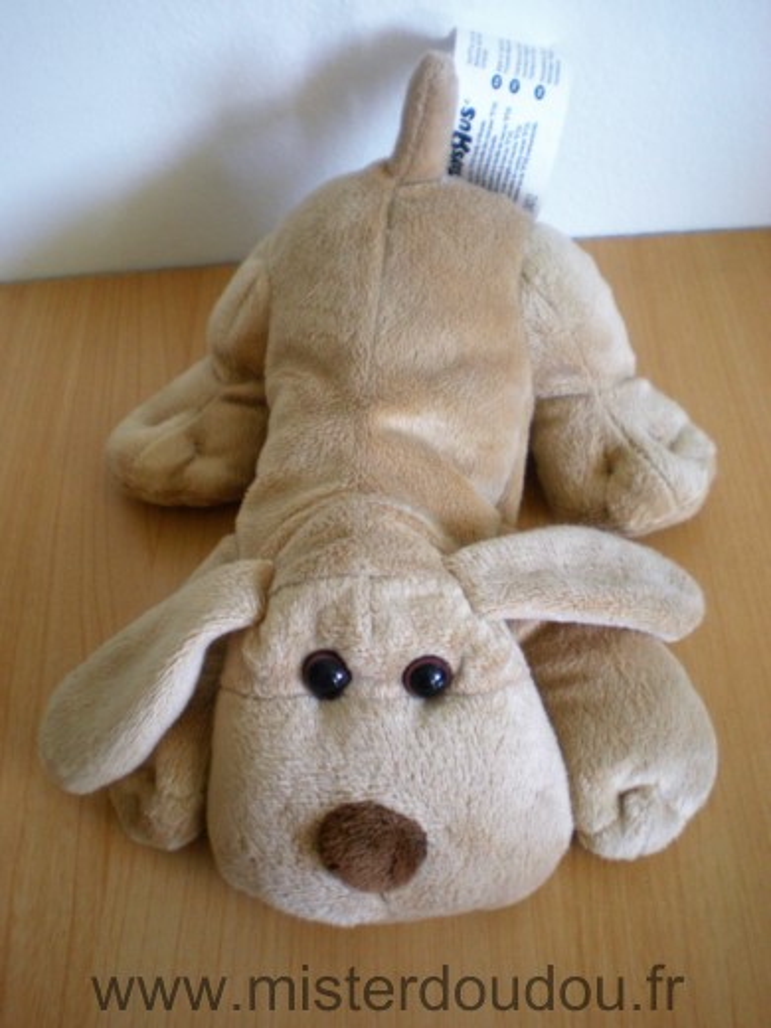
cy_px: 514
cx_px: 386
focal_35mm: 38
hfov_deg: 37.7
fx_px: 1128
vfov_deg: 49.0
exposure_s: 1/54.5
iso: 200
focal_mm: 6.3
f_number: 3.1
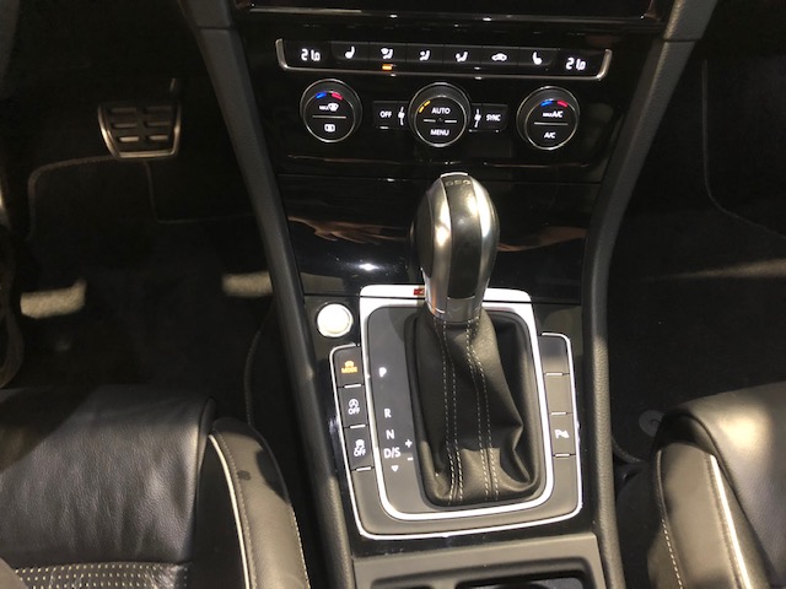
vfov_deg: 49.7
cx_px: 393
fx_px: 636
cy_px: 294
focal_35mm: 28
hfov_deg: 63.4
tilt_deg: -52.5
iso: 200
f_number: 1.8
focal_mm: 3.99
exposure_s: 1/4
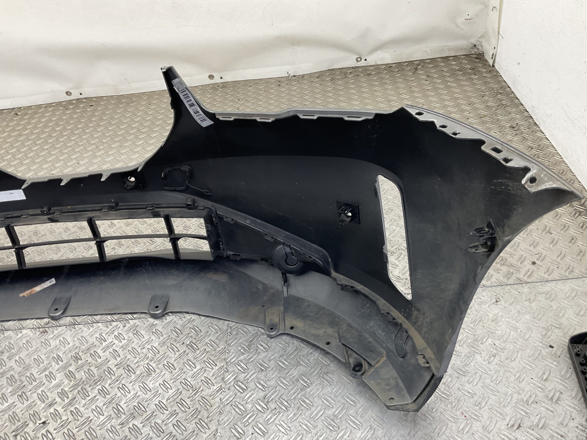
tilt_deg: -40.8
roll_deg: +9.0
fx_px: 492
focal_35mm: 29
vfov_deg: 48.2
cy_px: 220
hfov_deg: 61.7
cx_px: 294
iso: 50
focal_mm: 3
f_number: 1.8
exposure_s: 1/120
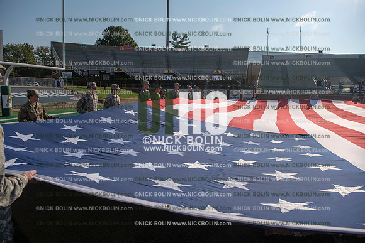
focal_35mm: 24
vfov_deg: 53.2
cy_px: 122
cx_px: 182
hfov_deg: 73.7
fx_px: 243
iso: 100
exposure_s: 1/1250
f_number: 5.6
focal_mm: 24
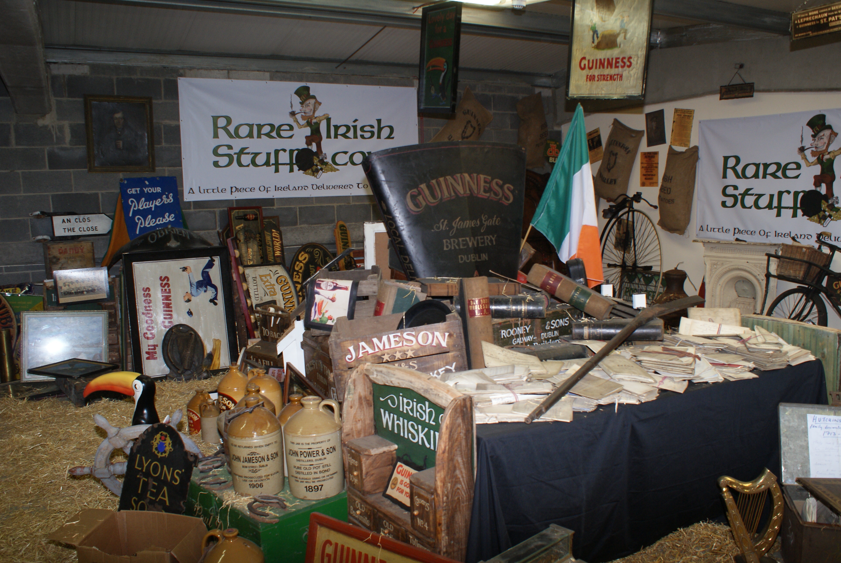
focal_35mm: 30
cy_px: 282
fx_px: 702
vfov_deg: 43.7
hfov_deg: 61.9
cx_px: 420
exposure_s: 1/60
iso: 400
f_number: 5.6
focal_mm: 20
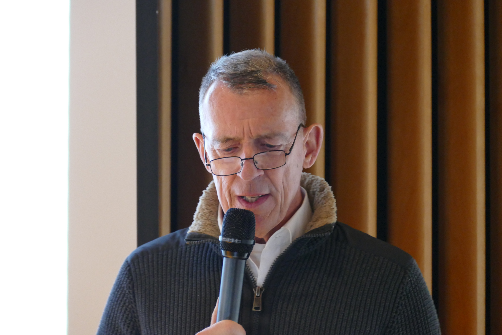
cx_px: 251
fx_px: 3960
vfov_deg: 4.8
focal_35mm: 284
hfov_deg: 7.3
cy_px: 168
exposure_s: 1/25
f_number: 4
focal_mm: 103.7
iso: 1600
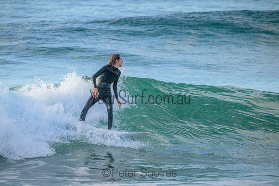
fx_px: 4573
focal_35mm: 590
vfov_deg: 2.3
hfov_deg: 3.5
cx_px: 140
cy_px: 93
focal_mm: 590
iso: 2800
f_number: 11
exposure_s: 1/1250
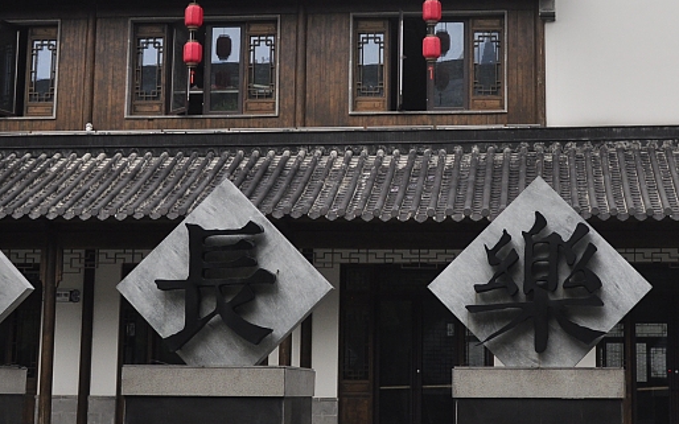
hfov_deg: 28.1
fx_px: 1351
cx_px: 439
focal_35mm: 73
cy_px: 132
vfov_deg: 17.8
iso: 320
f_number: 2.8
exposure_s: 1/1250
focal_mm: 24
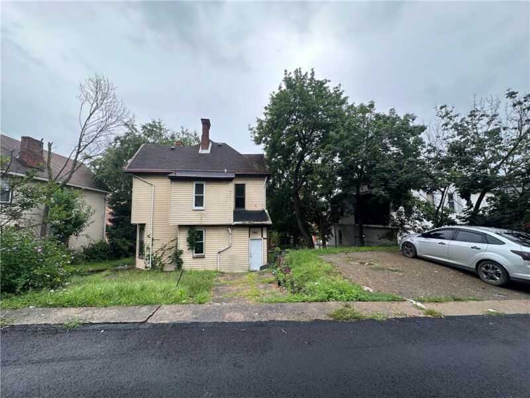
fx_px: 214
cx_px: 265
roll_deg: +0.7
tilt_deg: +6.1
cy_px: 199
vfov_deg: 85.7
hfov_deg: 102.1
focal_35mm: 14
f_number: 2.2
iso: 40
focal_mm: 2.22
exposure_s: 1/209
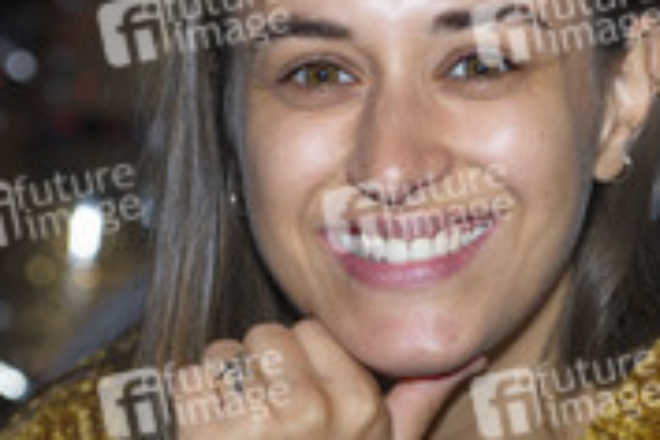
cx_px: 466
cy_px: 302
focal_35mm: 178
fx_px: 3263
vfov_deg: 7.7
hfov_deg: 11.5
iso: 800
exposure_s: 1/250
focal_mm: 70
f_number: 5
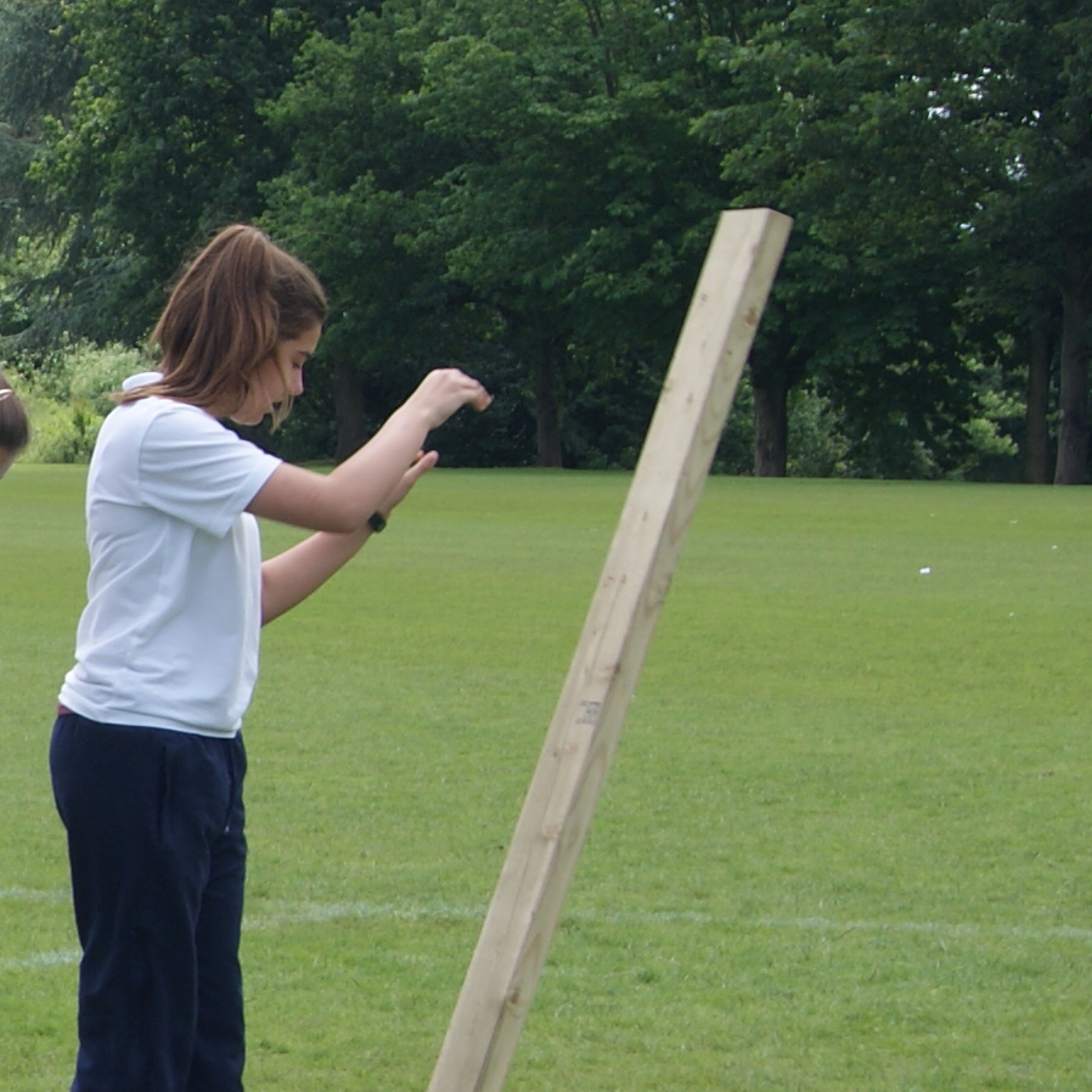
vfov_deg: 5.8
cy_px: 896
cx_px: -1217
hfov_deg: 5.6
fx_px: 10808
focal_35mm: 303
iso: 100
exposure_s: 1/200
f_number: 8
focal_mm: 55
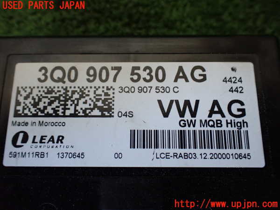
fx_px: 243
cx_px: 140
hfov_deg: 60.0
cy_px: 105
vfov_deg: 46.8
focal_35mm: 30
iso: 500
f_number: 2.3
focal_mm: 5.4
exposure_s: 1/125
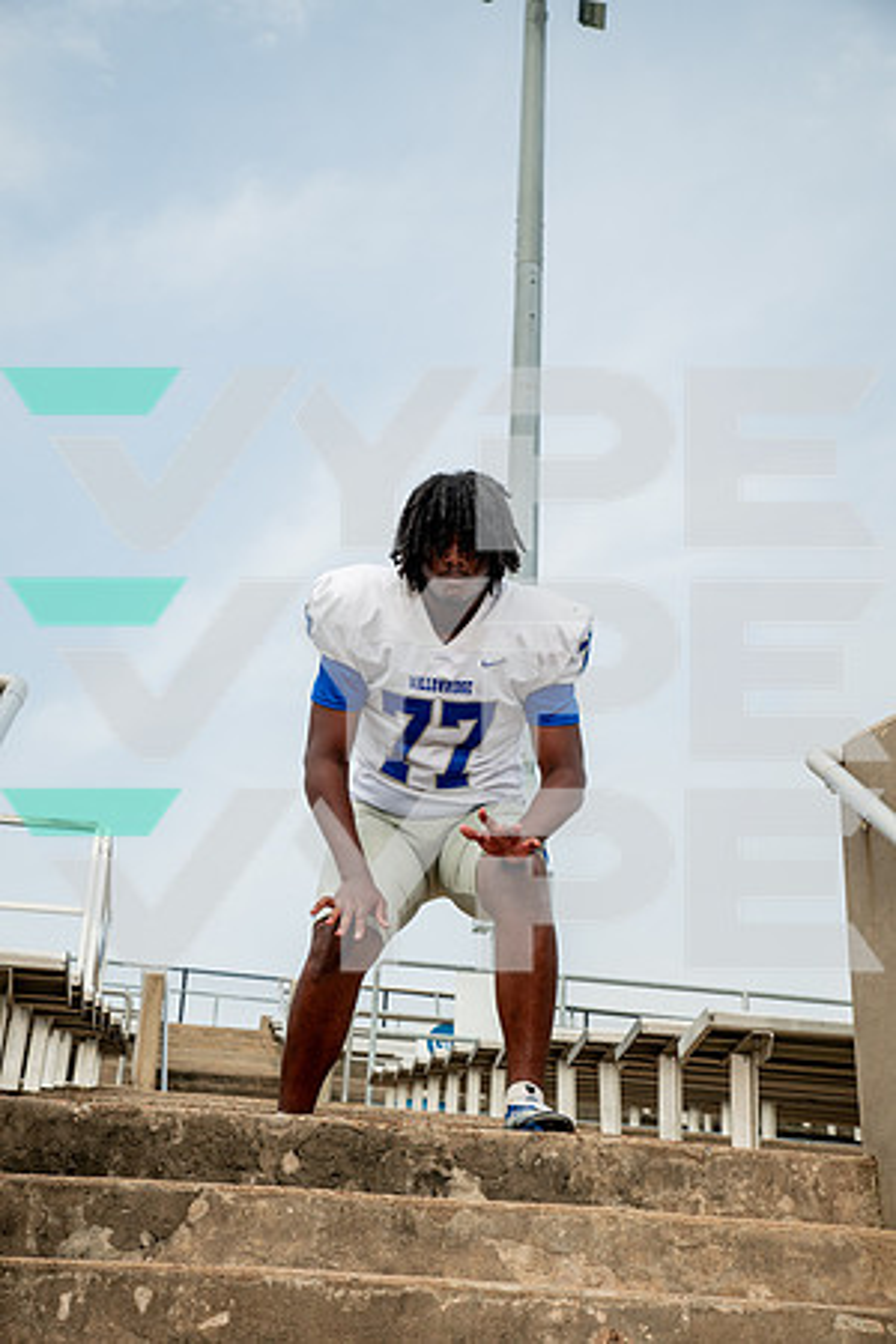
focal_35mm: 56
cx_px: 448
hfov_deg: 24.2
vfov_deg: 35.6
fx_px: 2091
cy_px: 672
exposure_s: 1/400
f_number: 7.1
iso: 125
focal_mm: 56
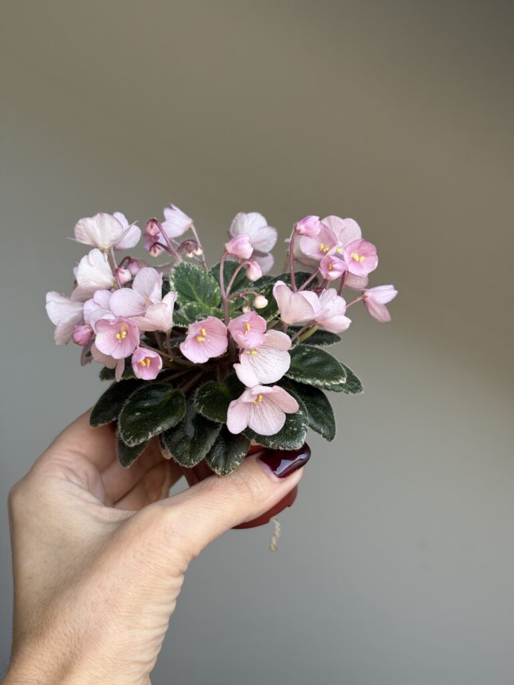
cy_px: 342
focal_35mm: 52
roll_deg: +2.6
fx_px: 1030
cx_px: 257
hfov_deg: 28.0
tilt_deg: -25.1
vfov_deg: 36.8
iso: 50
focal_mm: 5.96
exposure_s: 1/233
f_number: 1.6
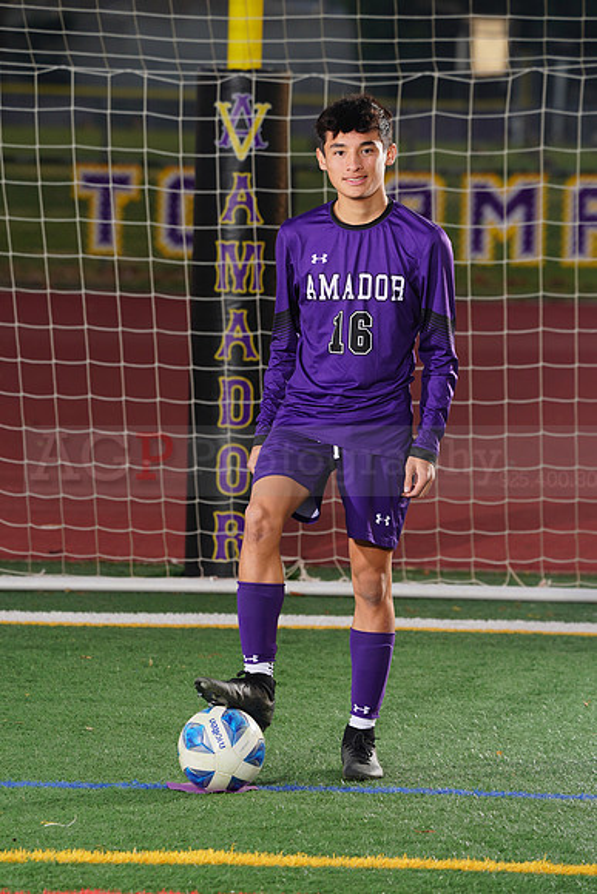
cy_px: 447
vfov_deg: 8.6
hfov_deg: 5.8
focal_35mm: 238
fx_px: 5916
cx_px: 298
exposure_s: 1/200
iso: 200
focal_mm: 238
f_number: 7.1
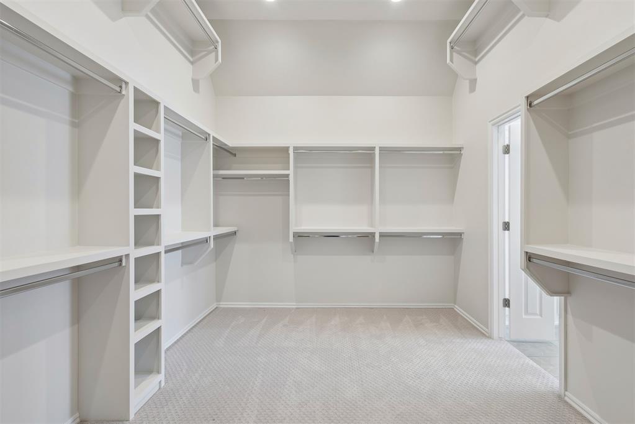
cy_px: 212
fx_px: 282
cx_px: 318
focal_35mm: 16
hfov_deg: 96.7
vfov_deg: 73.7
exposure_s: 1/10
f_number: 8
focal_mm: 16
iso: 200
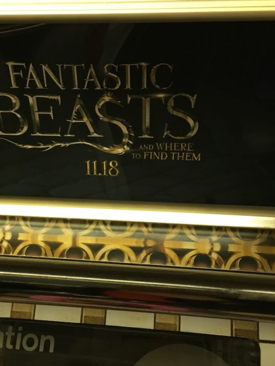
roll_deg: -4.8
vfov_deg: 44.7
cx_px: 108
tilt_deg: +15.0
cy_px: 207
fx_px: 445
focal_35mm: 42
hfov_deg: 34.2
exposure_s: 1/15
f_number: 2.2
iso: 50
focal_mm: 4.15
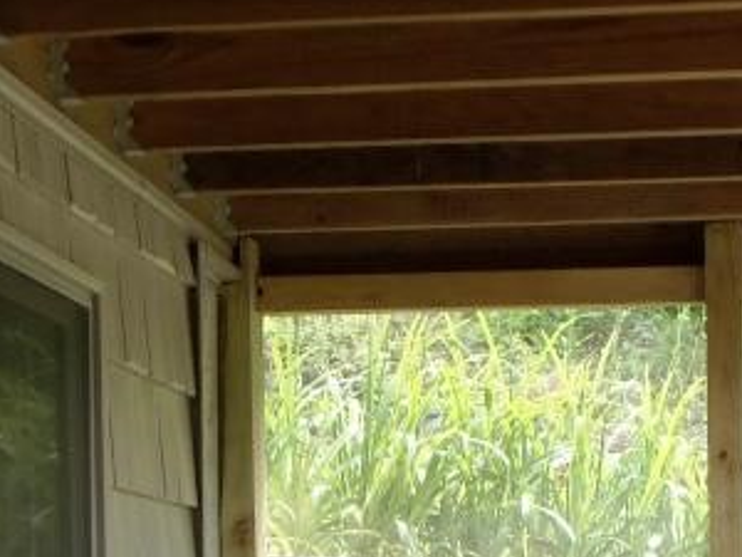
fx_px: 2122
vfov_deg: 14.1
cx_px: 470
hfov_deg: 19.8
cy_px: 814
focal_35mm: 99
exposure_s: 1/30
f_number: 3.4
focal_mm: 5.2
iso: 80
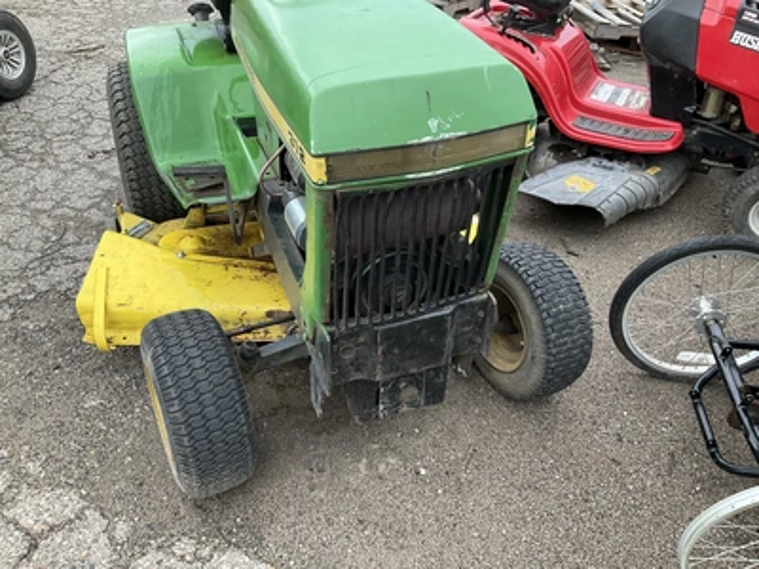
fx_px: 636
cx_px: 380
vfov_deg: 48.2
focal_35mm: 29
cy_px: 284
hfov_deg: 61.7
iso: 50
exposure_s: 1/122
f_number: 1.8
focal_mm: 3
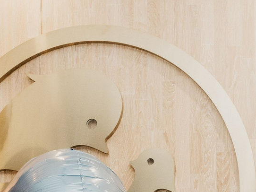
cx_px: 355
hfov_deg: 14.5
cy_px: 415
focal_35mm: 129
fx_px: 954
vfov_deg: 10.3
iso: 640
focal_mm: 26
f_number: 4
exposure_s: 1/160
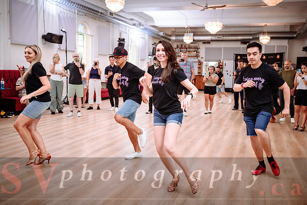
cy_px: 103
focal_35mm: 33
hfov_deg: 57.1
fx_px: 281
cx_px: 169
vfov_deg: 40.0
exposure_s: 1/250
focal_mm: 29.5
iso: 1000
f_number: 2.8
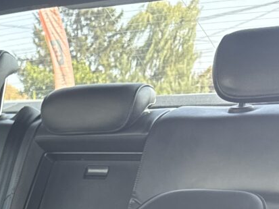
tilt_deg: -16.4
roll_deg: +0.7
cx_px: -161
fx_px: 750
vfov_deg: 14.3
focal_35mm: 93
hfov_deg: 18.3
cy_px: 361
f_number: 1.78
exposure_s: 1/121
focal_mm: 6.76
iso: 160
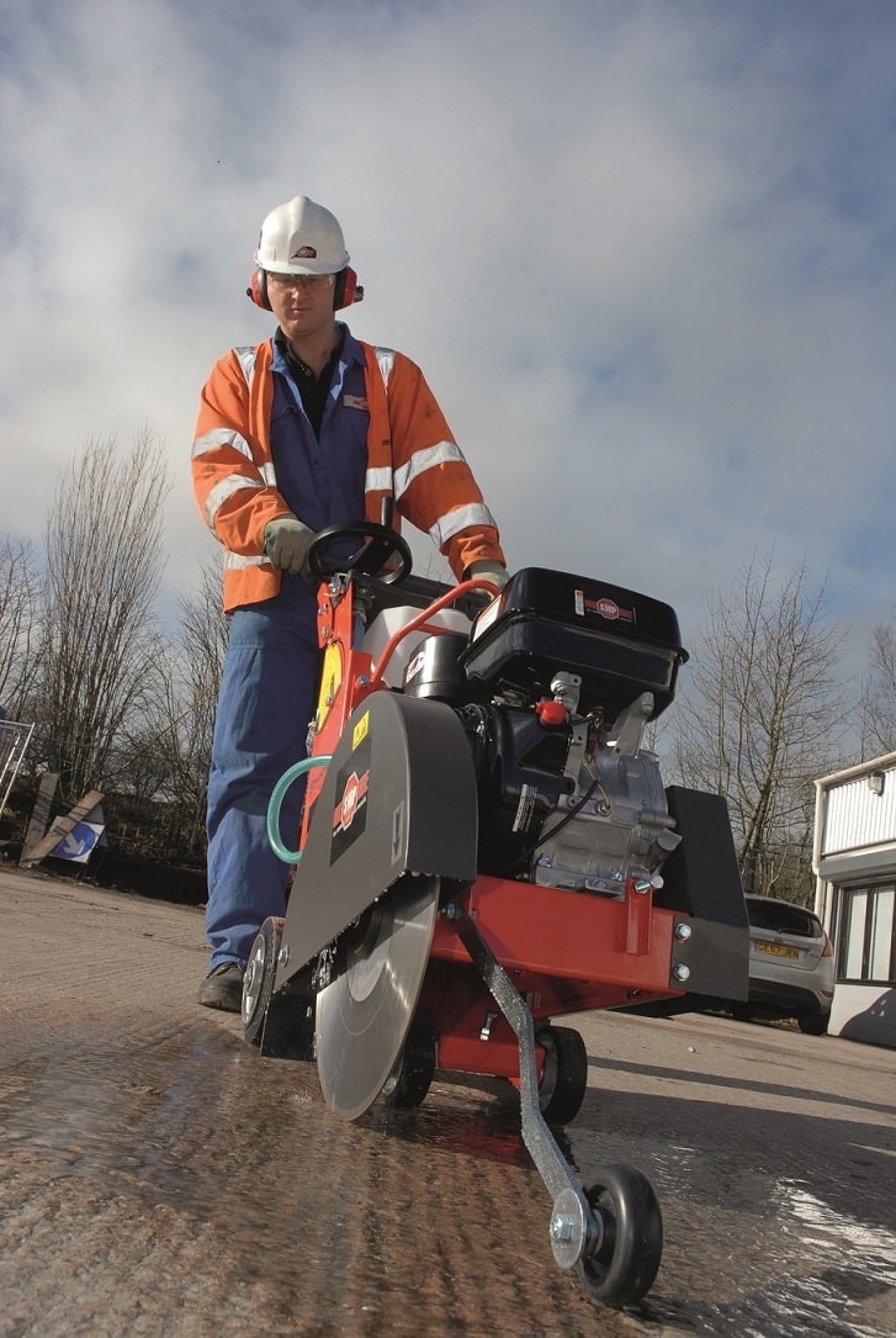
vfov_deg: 57.1
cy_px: 669
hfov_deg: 40.1
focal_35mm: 33
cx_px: 448
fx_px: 1228
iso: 100
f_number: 13
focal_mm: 22
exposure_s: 1/100
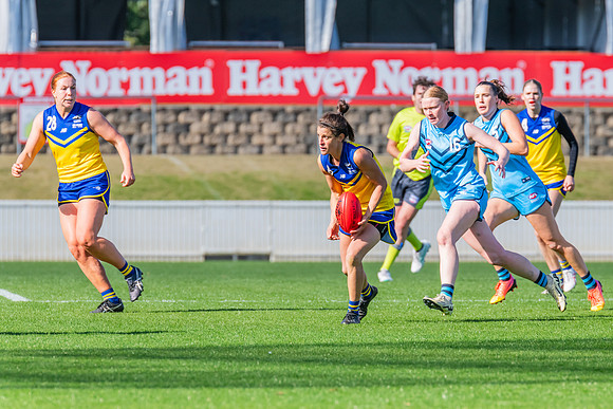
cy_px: 200
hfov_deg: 4.3
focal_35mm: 482
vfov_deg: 2.9
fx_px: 8209
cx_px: 348
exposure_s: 1/1250
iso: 800
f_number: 9
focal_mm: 420
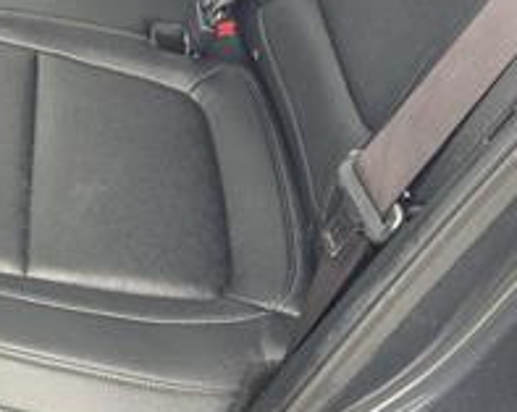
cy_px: -108
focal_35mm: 73
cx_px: 55
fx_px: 1115
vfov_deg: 19.5
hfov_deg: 25.3
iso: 80
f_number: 1.7
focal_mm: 6.3
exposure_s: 1/182
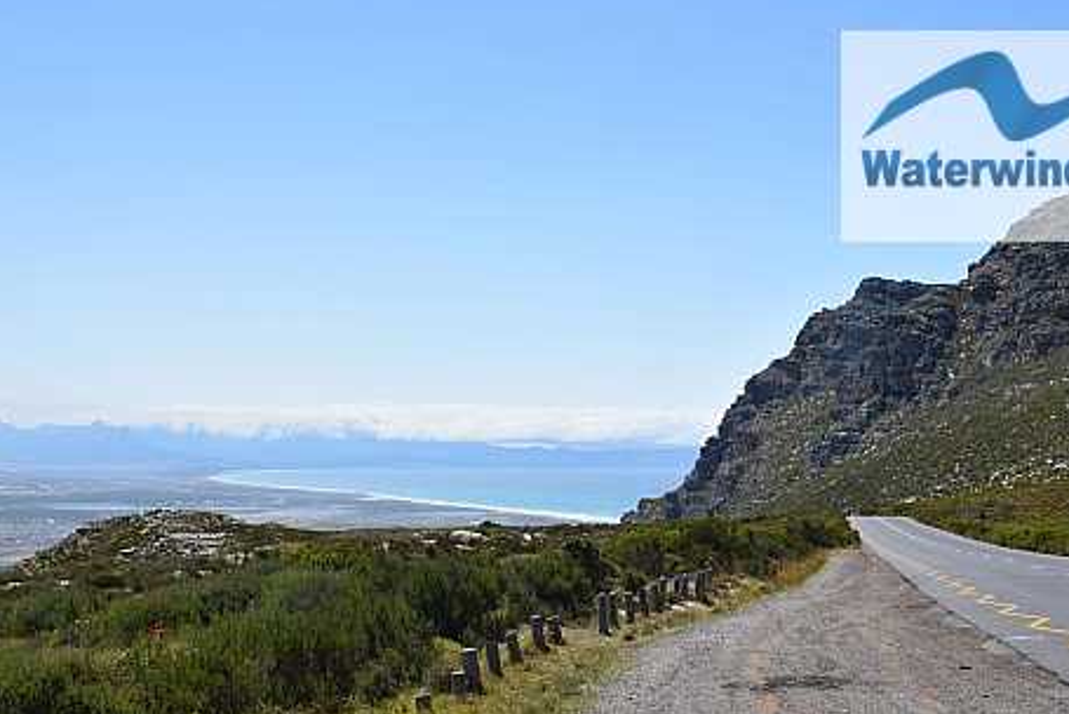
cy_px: 373
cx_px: 599
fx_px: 1604
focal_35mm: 54
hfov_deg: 36.8
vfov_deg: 25.1
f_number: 11
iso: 200
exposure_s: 1/500
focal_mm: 32
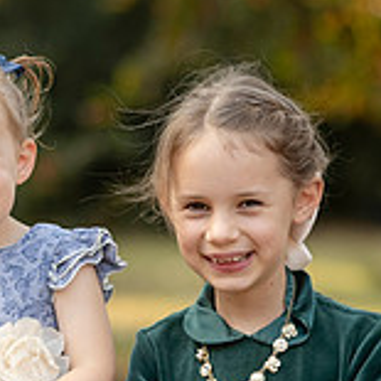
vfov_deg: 5.8
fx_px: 3761
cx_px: 252
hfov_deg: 5.8
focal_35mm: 302
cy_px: 408
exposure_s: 1/800
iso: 320
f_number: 2.5
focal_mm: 85
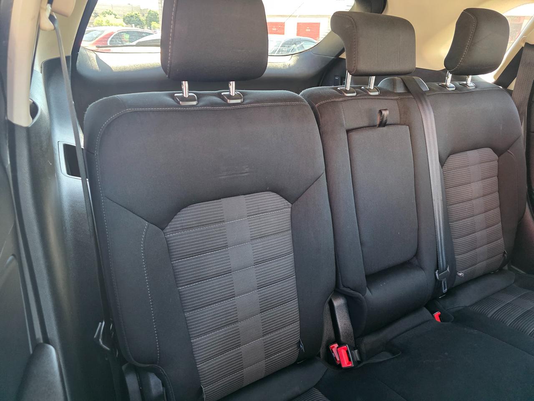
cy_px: 200
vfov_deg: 58.9
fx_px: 355
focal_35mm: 23
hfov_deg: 73.9
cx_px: 267
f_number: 1.7
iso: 800
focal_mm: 6.3
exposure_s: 1/120
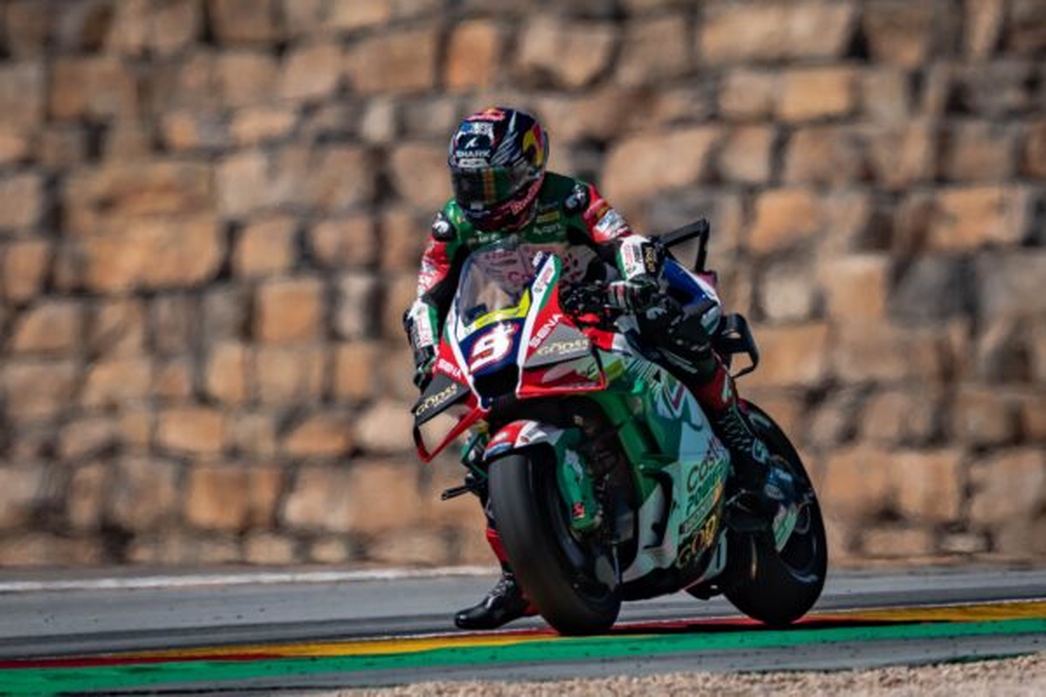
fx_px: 27569
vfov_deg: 1.4
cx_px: 681
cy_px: 73
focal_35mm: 949
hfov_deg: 2.2
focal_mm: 400
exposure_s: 1/2500
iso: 160
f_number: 5
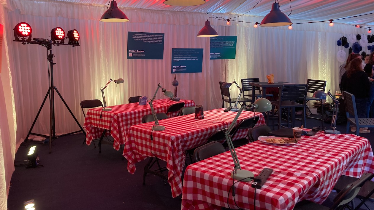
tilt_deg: -3.5
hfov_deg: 62.6
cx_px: 189
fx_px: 307
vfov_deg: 37.7
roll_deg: +2.1
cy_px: 87
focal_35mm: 31
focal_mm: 3.99
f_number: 1.8
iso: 160
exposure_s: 1/50
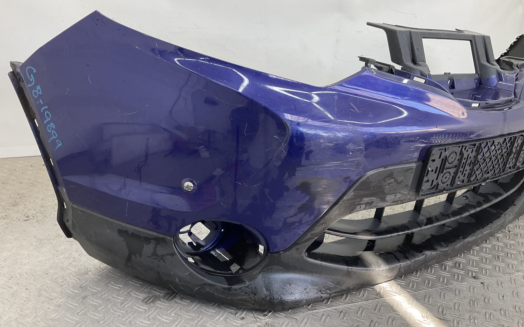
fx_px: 443
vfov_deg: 40.6
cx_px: 261
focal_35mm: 31
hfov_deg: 61.2
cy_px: 159
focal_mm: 3
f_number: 1.8
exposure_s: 1/100
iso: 25
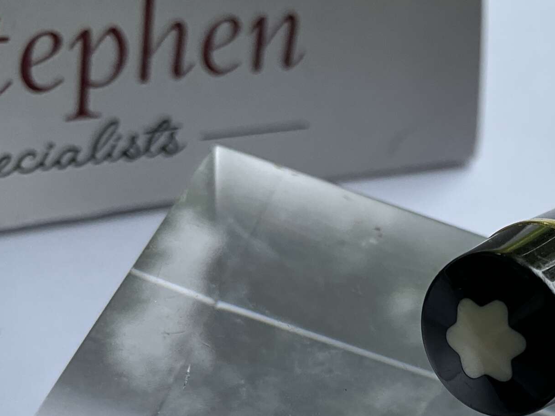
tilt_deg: -51.3
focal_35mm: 61
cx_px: 551
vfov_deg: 23.5
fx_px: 978
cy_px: 364
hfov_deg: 29.6
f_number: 1.8
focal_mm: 3
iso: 25
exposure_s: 1/378
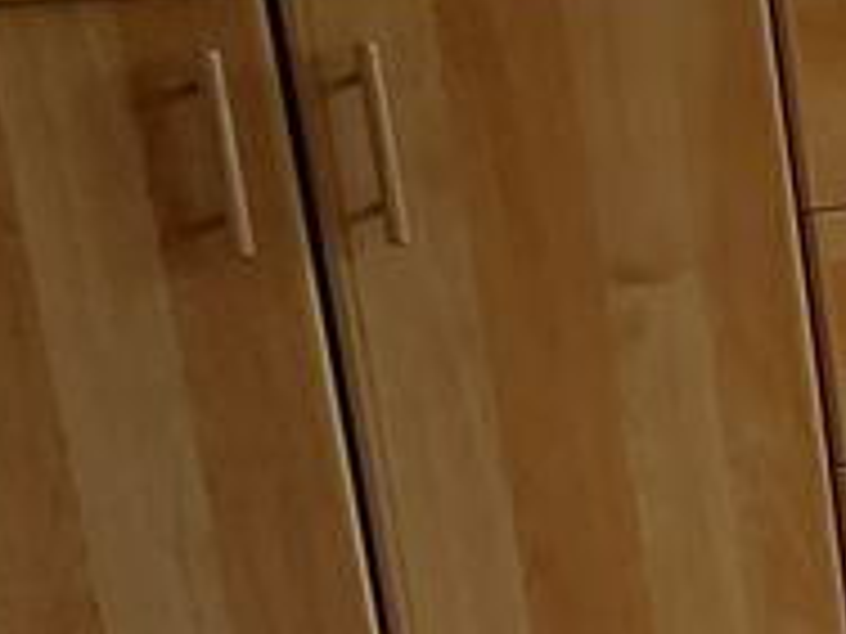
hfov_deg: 12.7
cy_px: 490
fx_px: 3128
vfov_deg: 11.5
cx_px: 1899
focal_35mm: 128
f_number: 1.8
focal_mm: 5.23
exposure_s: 1/33
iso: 200
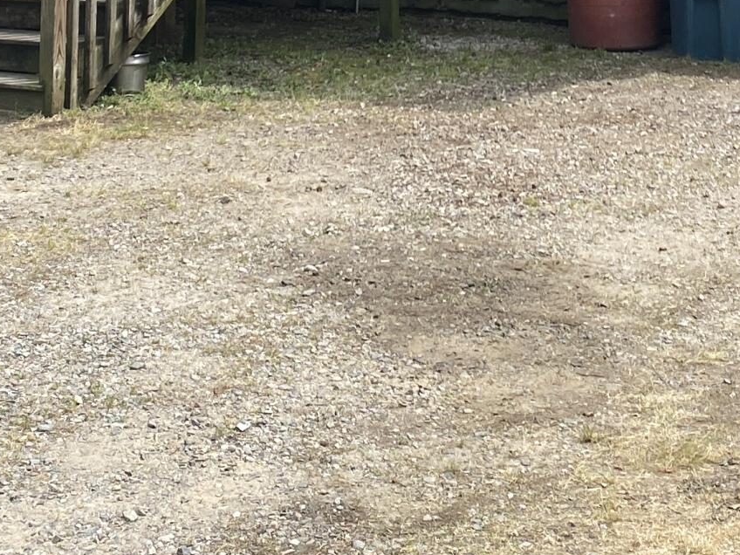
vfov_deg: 15.0
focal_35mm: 92
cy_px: -267
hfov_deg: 21.1
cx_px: 548
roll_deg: +0.1
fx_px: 1967
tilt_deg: +5.2
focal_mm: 4.25
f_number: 1.8
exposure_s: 1/1316
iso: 32
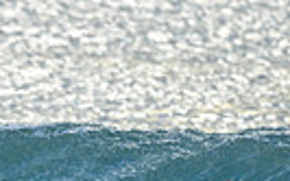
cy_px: 300
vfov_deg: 0.4
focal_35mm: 3549
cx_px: 72
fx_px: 28037
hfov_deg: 0.6
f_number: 6.3
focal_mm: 800
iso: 800
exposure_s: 1/2500
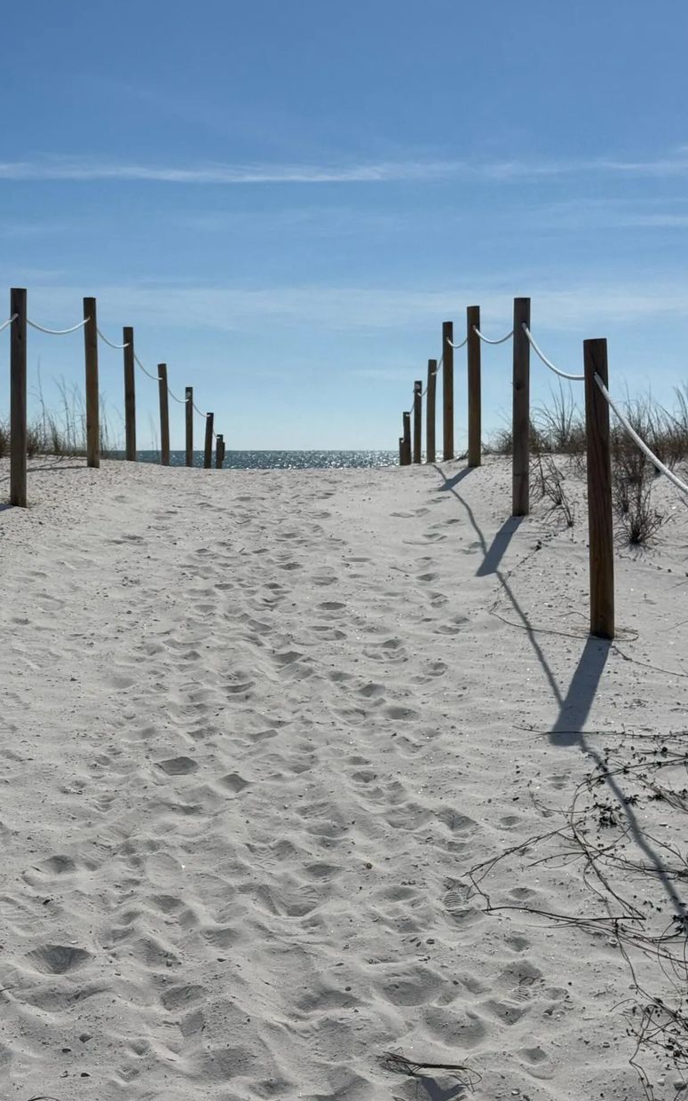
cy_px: 498
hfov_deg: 23.1
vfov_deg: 36.2
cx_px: 257
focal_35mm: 56
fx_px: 1680
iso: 50
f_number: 1.78
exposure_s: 1/16129
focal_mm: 6.76
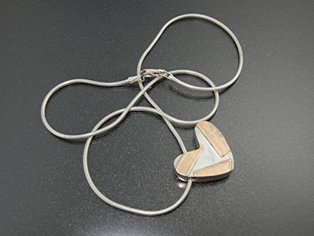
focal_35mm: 45
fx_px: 408
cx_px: 157
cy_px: 118
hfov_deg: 42.1
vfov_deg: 32.2
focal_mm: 8.1
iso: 800
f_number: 7.6
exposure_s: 1/30
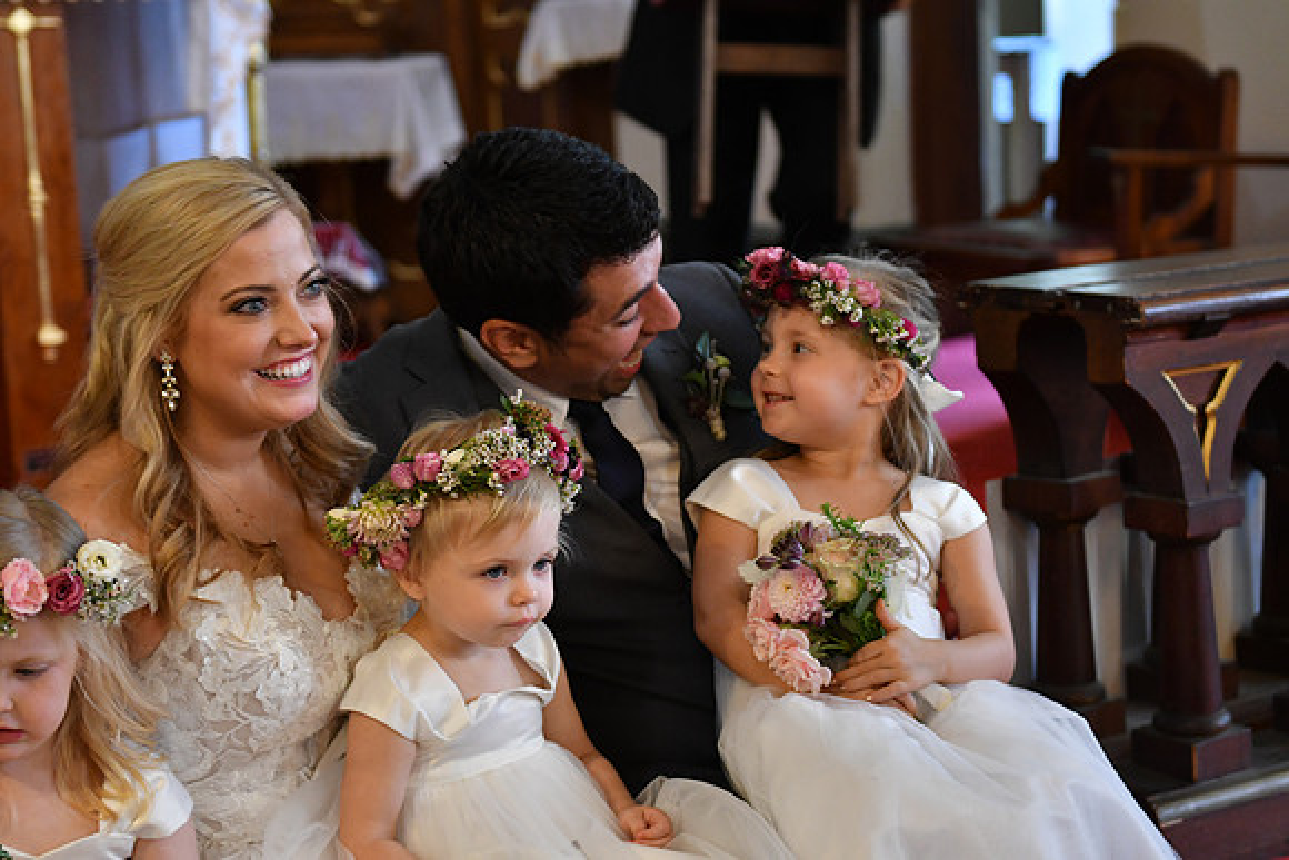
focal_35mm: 78
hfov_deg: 26.0
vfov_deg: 17.5
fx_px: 2793
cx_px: 644
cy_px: 430
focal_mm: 52
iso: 1600
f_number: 2.8
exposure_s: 1/80
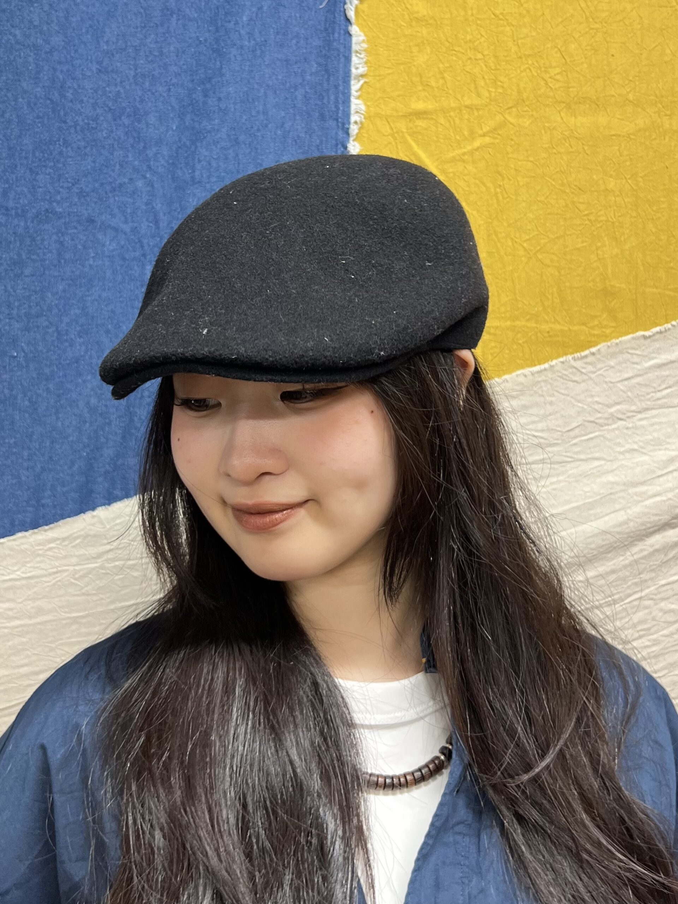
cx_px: 339
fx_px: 679
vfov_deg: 67.3
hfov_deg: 53.1
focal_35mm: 26
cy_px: 452
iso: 100
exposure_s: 1/50
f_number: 1.5
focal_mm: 5.7
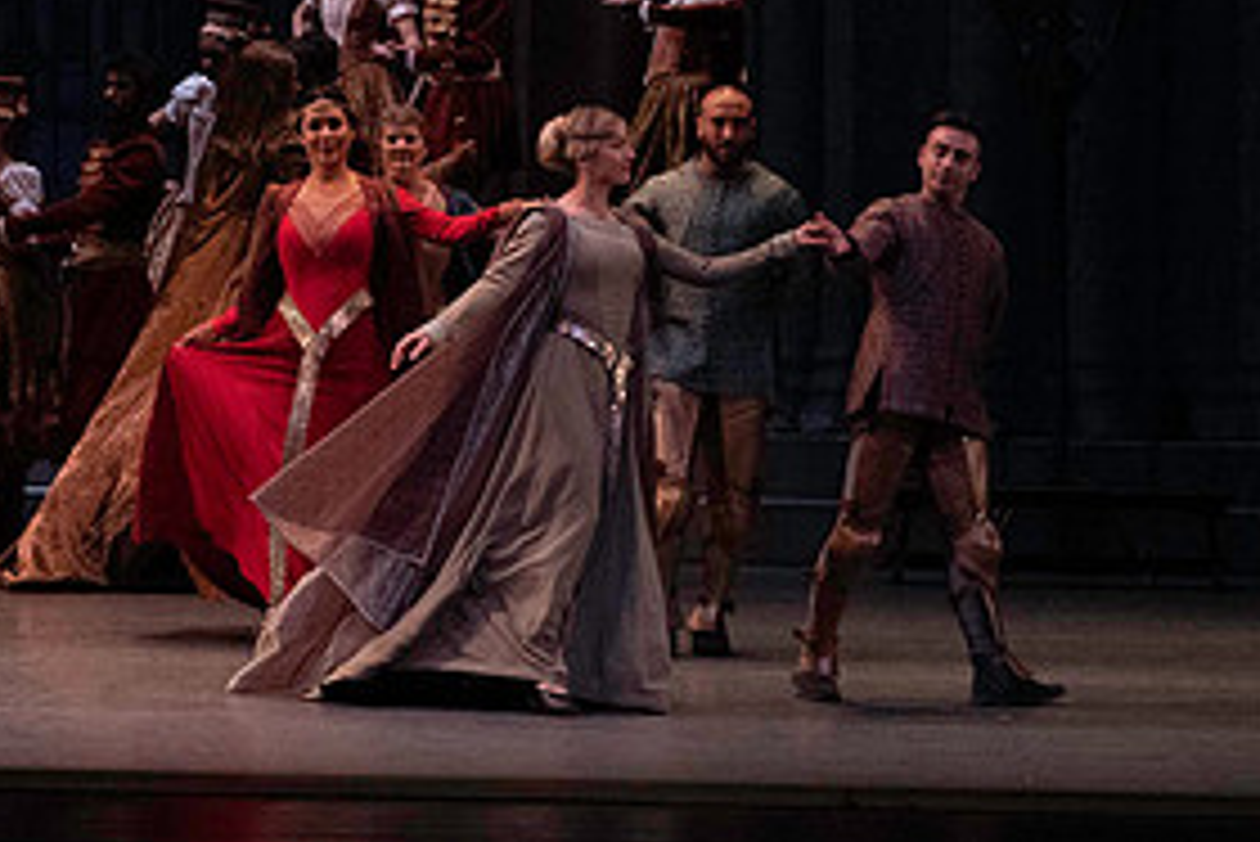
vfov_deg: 5.5
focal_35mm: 251
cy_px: -20
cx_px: 54
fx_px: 8789
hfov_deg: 8.2
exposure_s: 1/400
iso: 12800
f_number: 7.1
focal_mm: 121
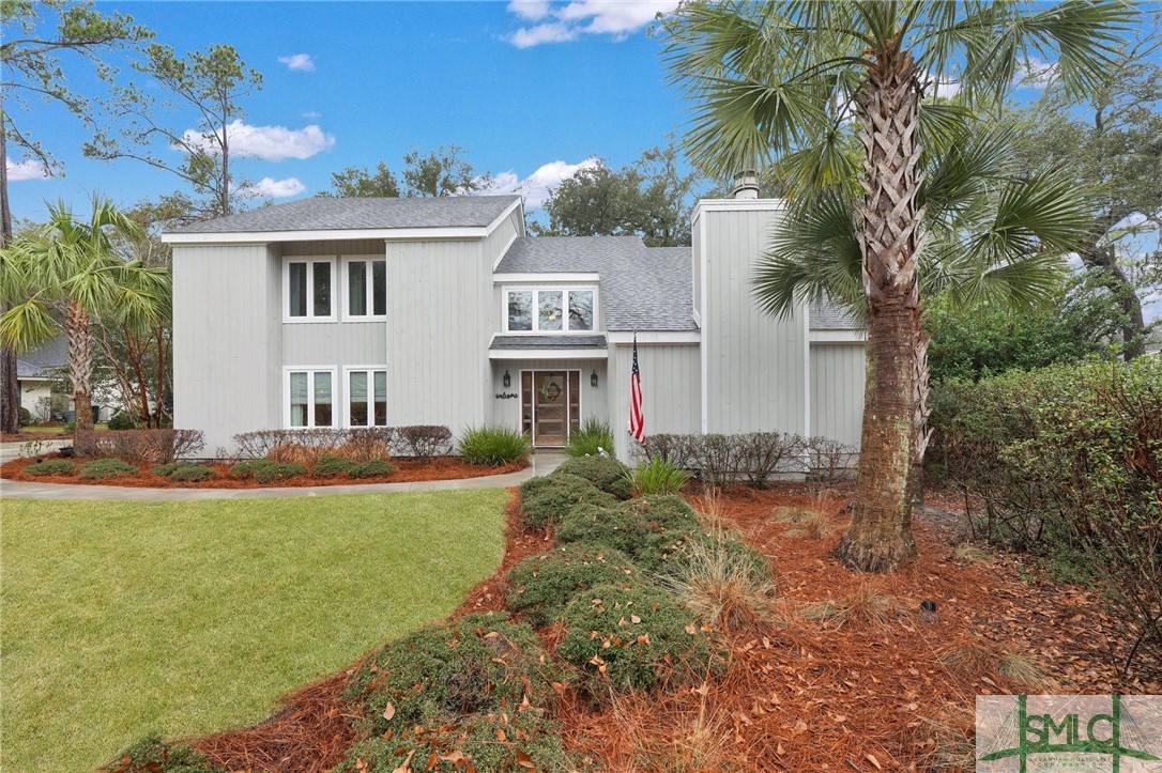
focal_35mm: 16
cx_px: 581
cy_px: 386
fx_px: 516
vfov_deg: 73.7
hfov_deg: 96.8
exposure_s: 1/10
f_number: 11
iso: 200
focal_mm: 16
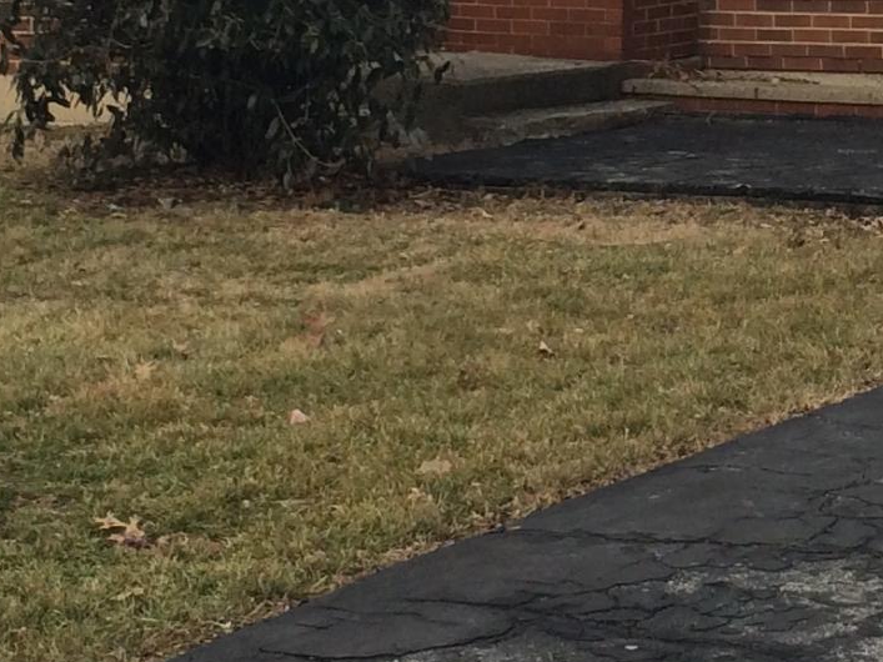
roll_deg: +1.4
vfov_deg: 11.8
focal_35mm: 123
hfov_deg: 15.6
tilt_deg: -0.4
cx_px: 979
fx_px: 3137
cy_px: -155
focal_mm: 4.15
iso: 32
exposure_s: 1/1642
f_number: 2.2
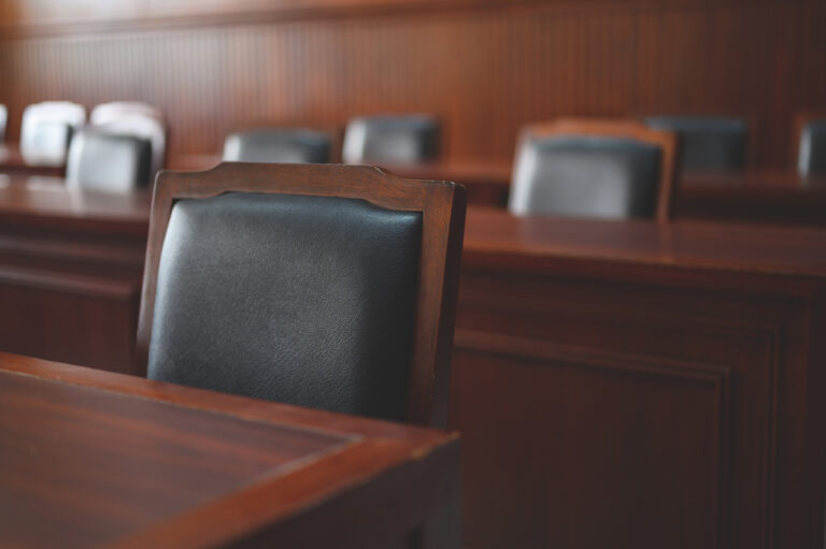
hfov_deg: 39.6
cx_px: 413
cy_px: 274
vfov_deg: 27.0
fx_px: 1146
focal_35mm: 50
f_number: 1.8
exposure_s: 1/60
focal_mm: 50
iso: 200
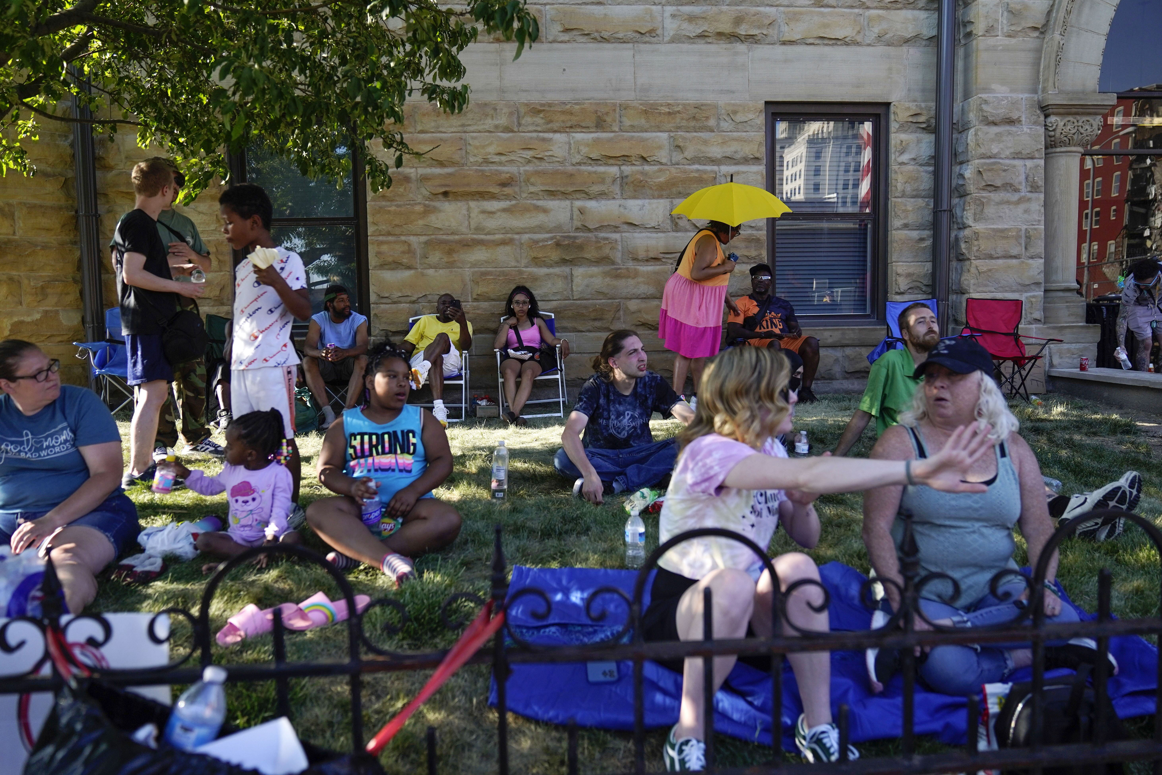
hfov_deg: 73.7
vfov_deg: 53.1
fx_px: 775
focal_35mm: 24
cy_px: 388
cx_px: 581
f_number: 2.8
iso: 400
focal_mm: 24
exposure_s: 1/2000
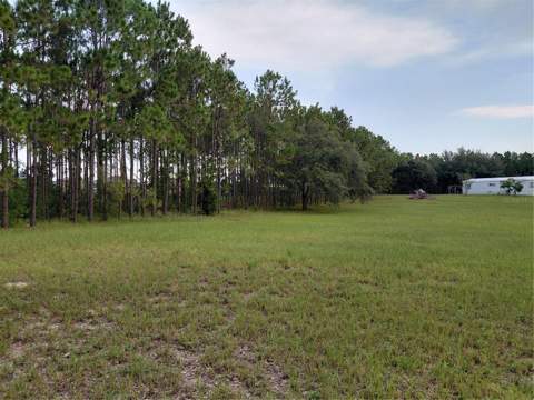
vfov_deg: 54.9
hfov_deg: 69.4
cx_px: 267
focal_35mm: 25
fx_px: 386
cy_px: 200
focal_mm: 4.69
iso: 50
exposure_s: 1/639
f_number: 1.8
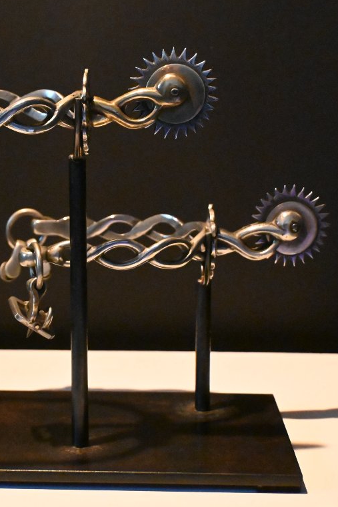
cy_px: 183
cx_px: 91
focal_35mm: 72
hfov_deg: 18.8
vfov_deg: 27.9
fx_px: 1017
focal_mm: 30.5
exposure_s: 1/60
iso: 12800
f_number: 4.8
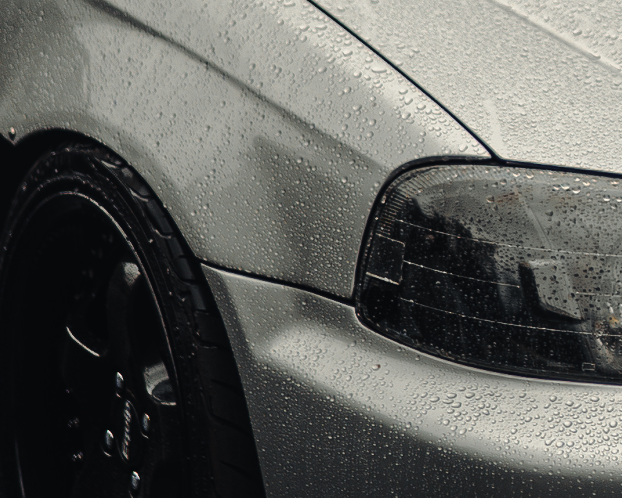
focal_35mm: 219
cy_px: -97
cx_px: 604
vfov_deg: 7.0
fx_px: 4032
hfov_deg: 8.8
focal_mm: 35
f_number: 1.4
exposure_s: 1/1250
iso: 50
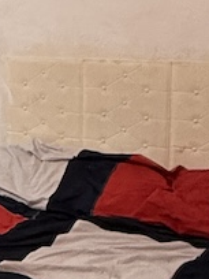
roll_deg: +1.9
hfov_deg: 15.0
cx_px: -146
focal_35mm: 88
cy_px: 78
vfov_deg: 22.1
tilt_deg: -6.7
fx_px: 708
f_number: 2.2
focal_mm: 2.22
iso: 320
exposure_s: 1/50
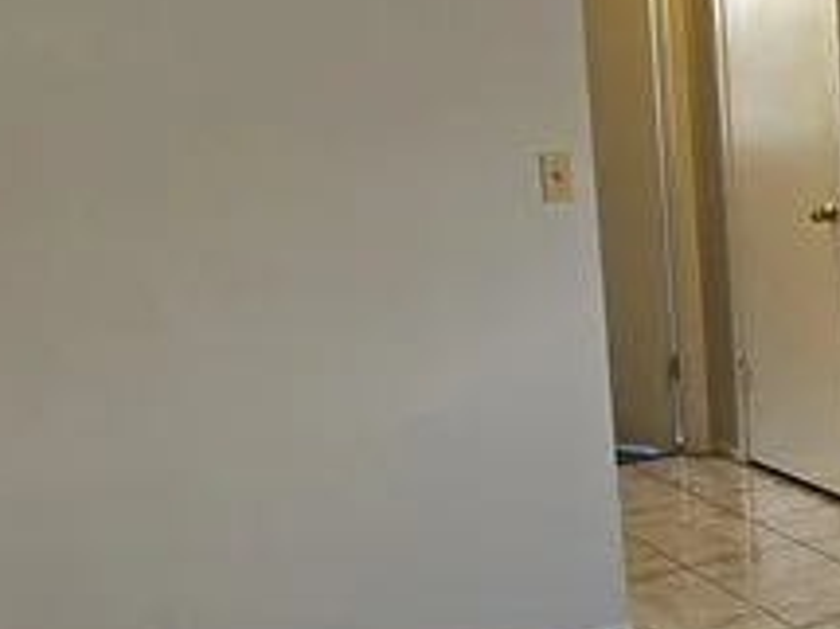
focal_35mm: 62
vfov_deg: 23.6
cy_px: 313
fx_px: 1504
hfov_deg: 23.9
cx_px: 1293
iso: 80
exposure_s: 1/60
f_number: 2.2
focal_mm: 2.2
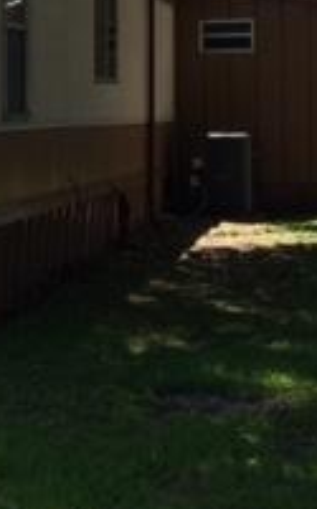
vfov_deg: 21.0
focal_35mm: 98
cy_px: 101
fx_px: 1360
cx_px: -195
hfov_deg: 12.5
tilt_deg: -0.3
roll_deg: -0.7
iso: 32
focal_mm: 4.15
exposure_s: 1/641
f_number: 2.2
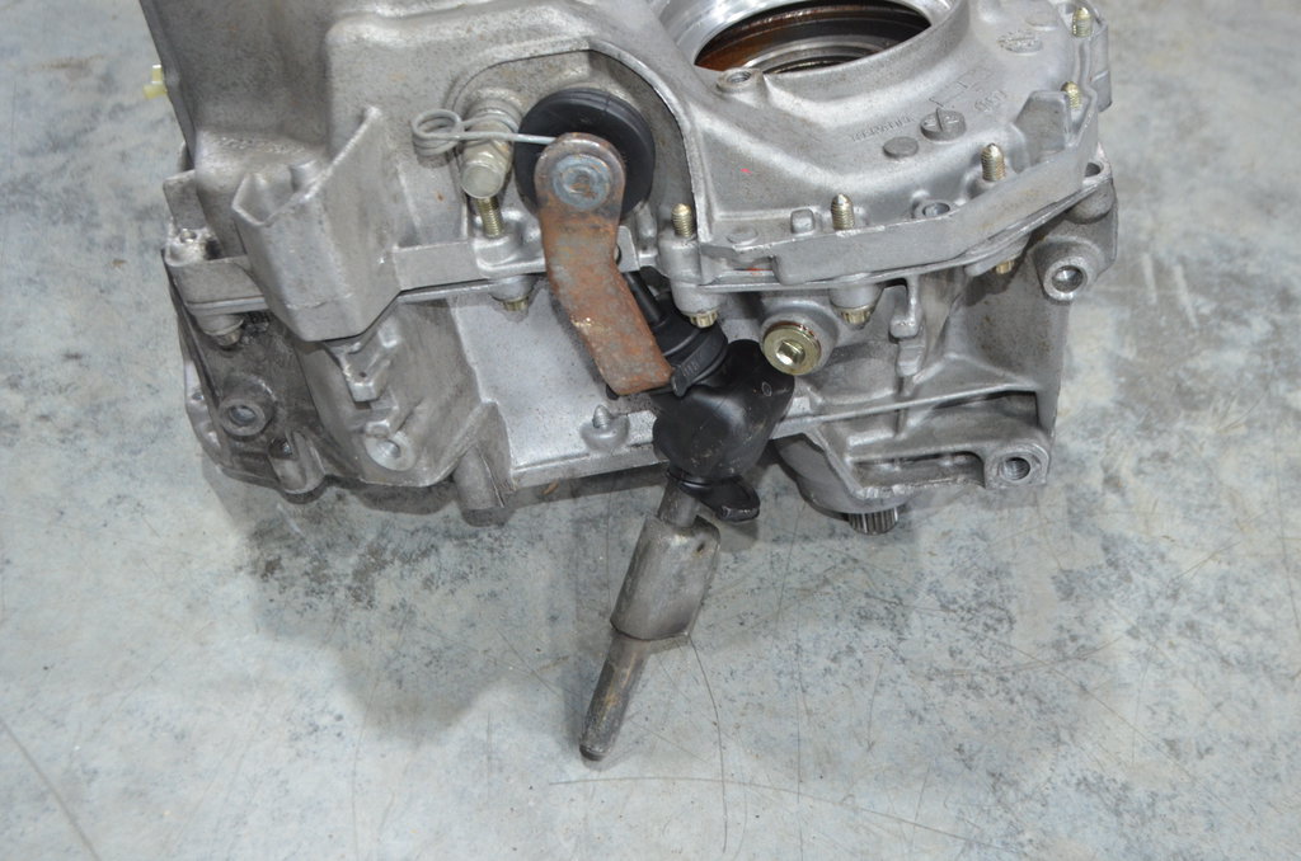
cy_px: 430
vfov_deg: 27.9
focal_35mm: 48
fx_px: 1731
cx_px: 650
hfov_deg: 41.2
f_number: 4.8
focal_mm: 32
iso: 1600
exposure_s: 1/60
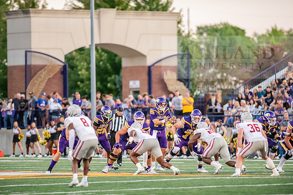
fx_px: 2442
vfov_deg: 4.6
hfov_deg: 6.9
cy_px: 98
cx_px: 146
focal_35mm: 300
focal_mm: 300
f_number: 3.2
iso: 3200
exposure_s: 1/1000
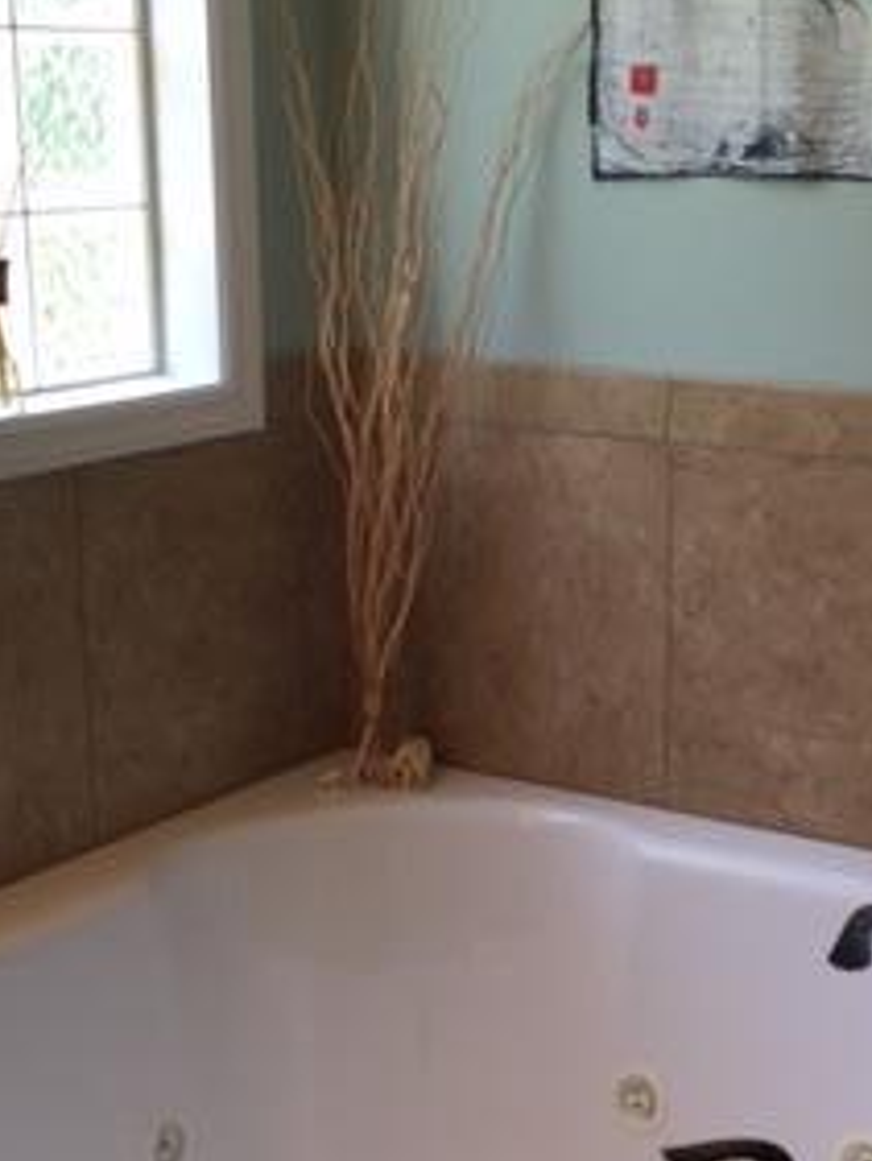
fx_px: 2215
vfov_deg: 29.2
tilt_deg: -16.3
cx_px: 512
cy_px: 777
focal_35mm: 66
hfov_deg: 22.2
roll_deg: +0.8
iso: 32
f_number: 2.2
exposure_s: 1/60
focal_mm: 4.15
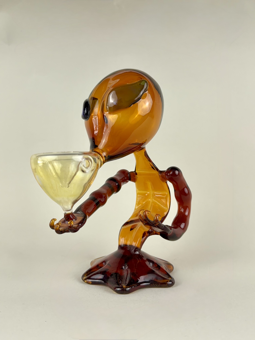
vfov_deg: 55.4
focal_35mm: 33
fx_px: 324
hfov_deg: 42.9
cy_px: 170
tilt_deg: -3.7
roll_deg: -0.5
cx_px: 128
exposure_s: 1/125
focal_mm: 6.76
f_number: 1.78
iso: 50
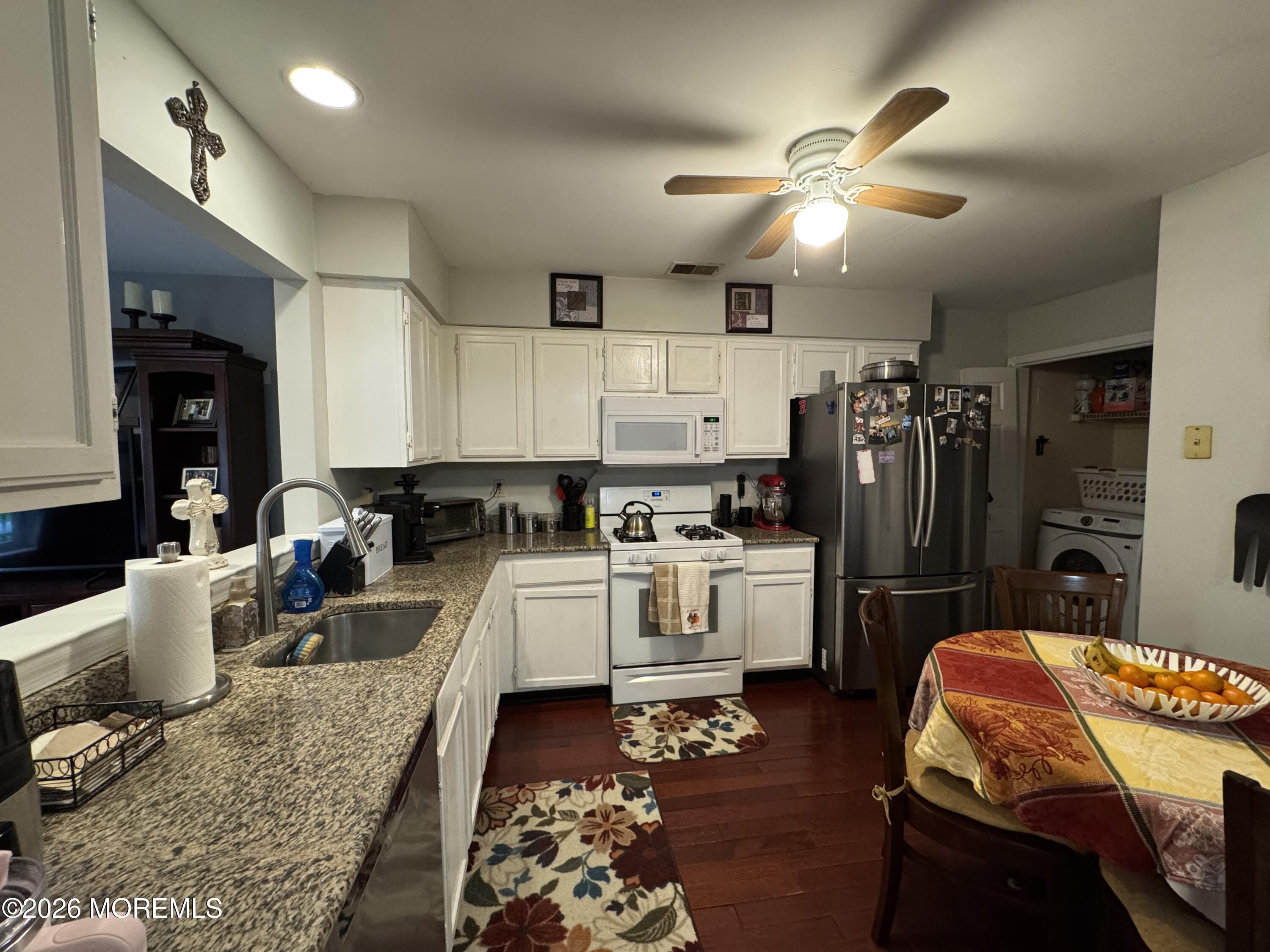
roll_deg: +0.1
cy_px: 476
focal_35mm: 14
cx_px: 635
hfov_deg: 102.1
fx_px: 514
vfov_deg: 85.7
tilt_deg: -4.3
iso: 400
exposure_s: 1/60
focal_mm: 2.22
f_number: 2.2
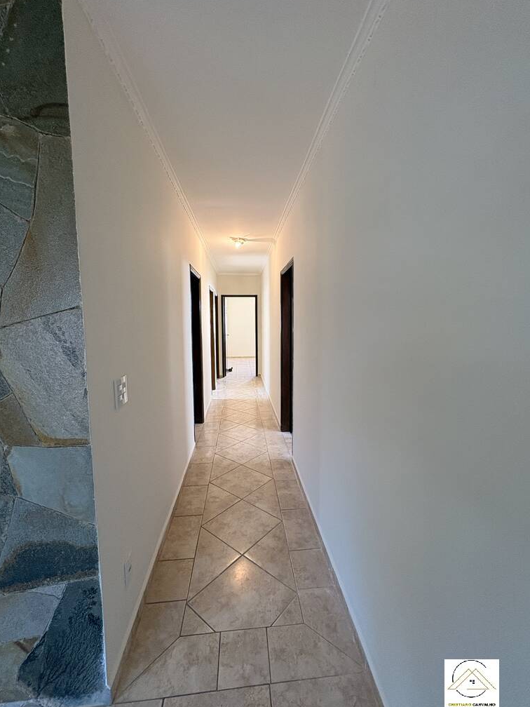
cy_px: 347
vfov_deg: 98.2
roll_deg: -0.2
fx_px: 306
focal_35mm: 15
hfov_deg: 81.7
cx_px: 270
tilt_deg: -4.3
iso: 160
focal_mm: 2.22
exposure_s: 1/60
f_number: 2.2
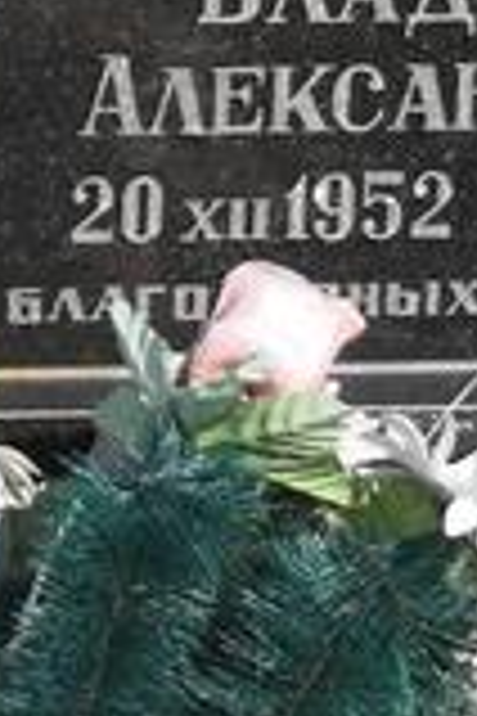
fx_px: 4770
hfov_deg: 5.6
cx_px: -495
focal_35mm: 240
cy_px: -50
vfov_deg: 8.5
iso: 50
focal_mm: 3.95
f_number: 1.6
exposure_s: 1/2198
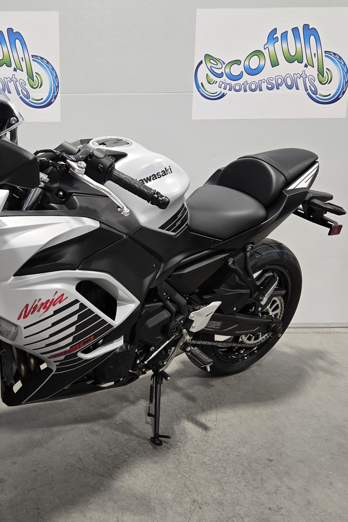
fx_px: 507
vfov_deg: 54.4
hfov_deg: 36.8
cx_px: 82
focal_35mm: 35
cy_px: 257
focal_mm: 5.4
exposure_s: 1/120
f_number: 1.8
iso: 320
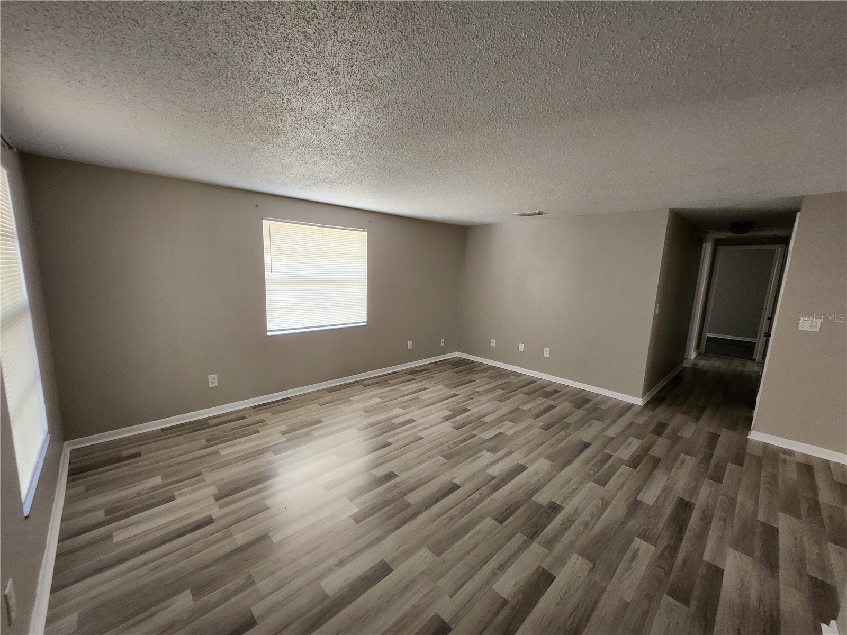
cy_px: 318
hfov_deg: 106.2
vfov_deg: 89.9
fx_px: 318
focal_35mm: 13
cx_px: 424
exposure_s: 1/60
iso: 320
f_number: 2.2
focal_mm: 1.74
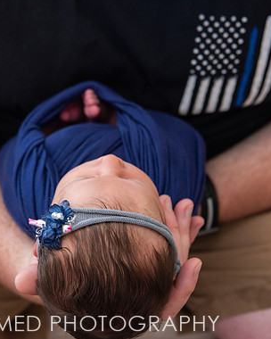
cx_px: 96
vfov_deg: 23.0
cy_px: 168
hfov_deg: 18.5
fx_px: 832
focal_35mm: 83
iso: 800
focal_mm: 58
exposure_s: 1/250
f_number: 4.5
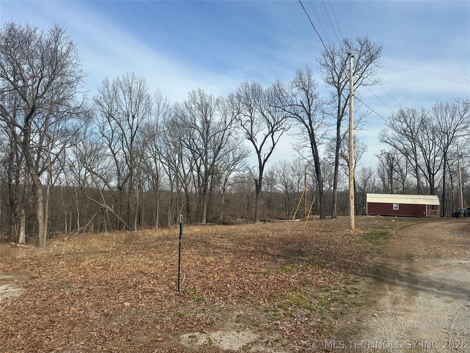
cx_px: 235
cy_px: 176
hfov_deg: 71.6
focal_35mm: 24
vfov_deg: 56.8
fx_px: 326
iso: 80
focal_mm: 6.86
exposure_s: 1/4184
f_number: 1.78
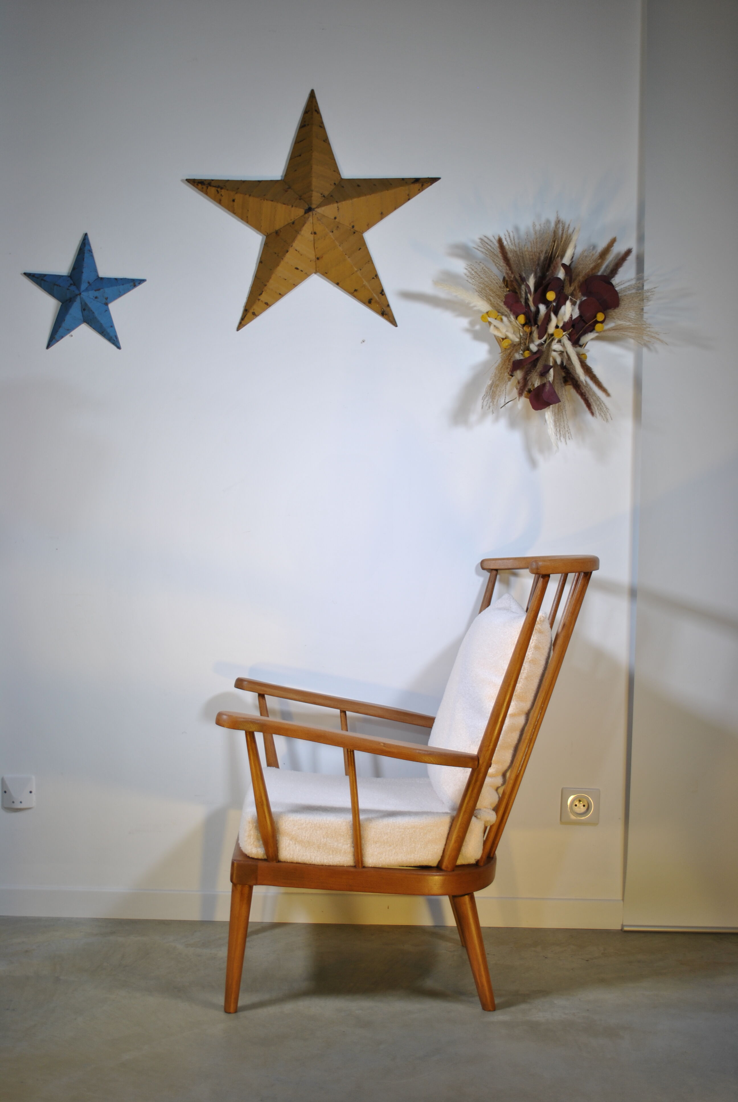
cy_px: 551
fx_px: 1288
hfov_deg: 32.0
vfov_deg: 46.3
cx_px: 369
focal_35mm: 42
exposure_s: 1/30
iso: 100
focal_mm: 28
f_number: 4.5
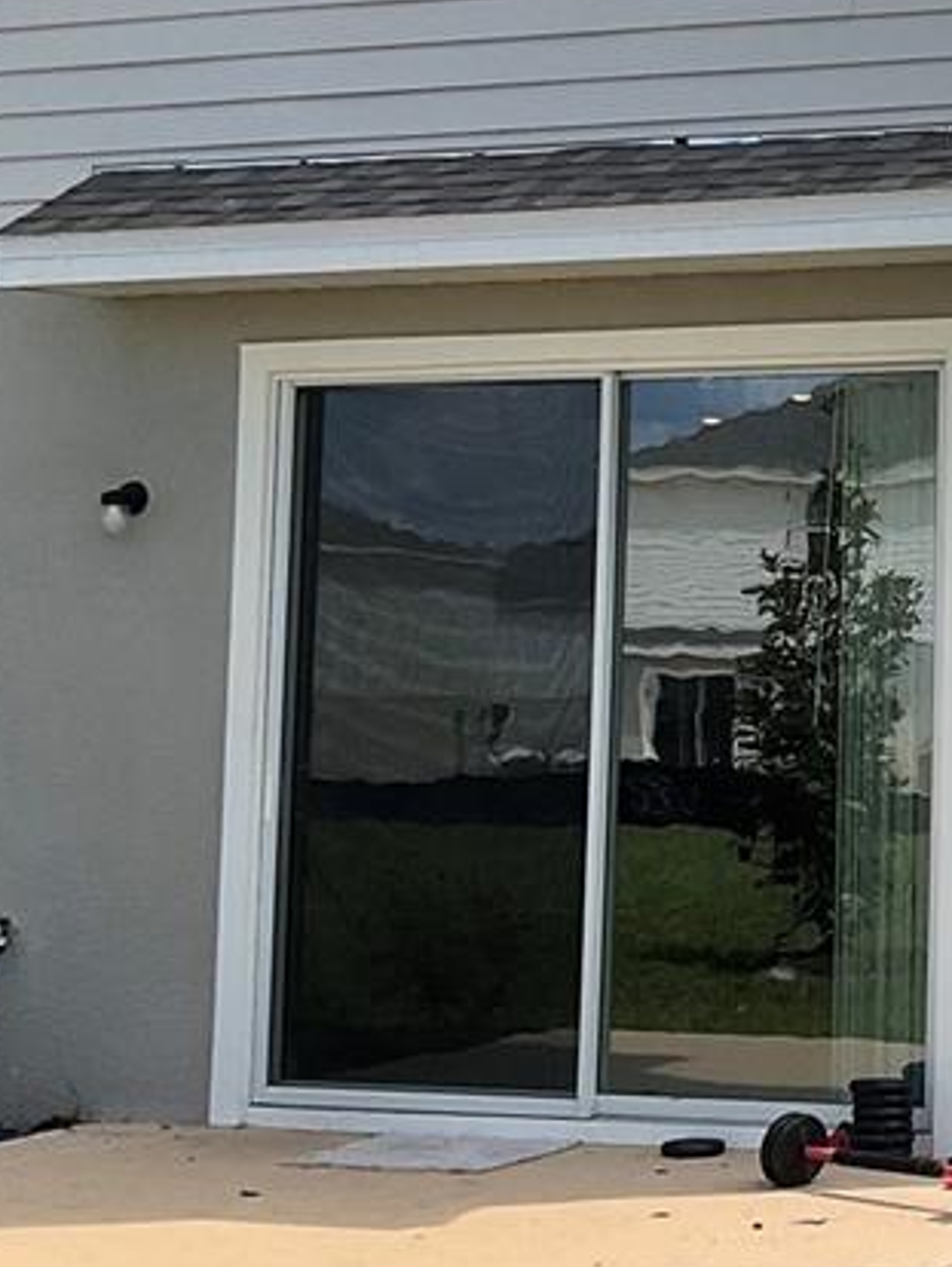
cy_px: 419
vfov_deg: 23.2
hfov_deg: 16.6
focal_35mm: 84
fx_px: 3077
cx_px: 1258
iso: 16
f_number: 1.8
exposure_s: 1/2427
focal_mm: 3
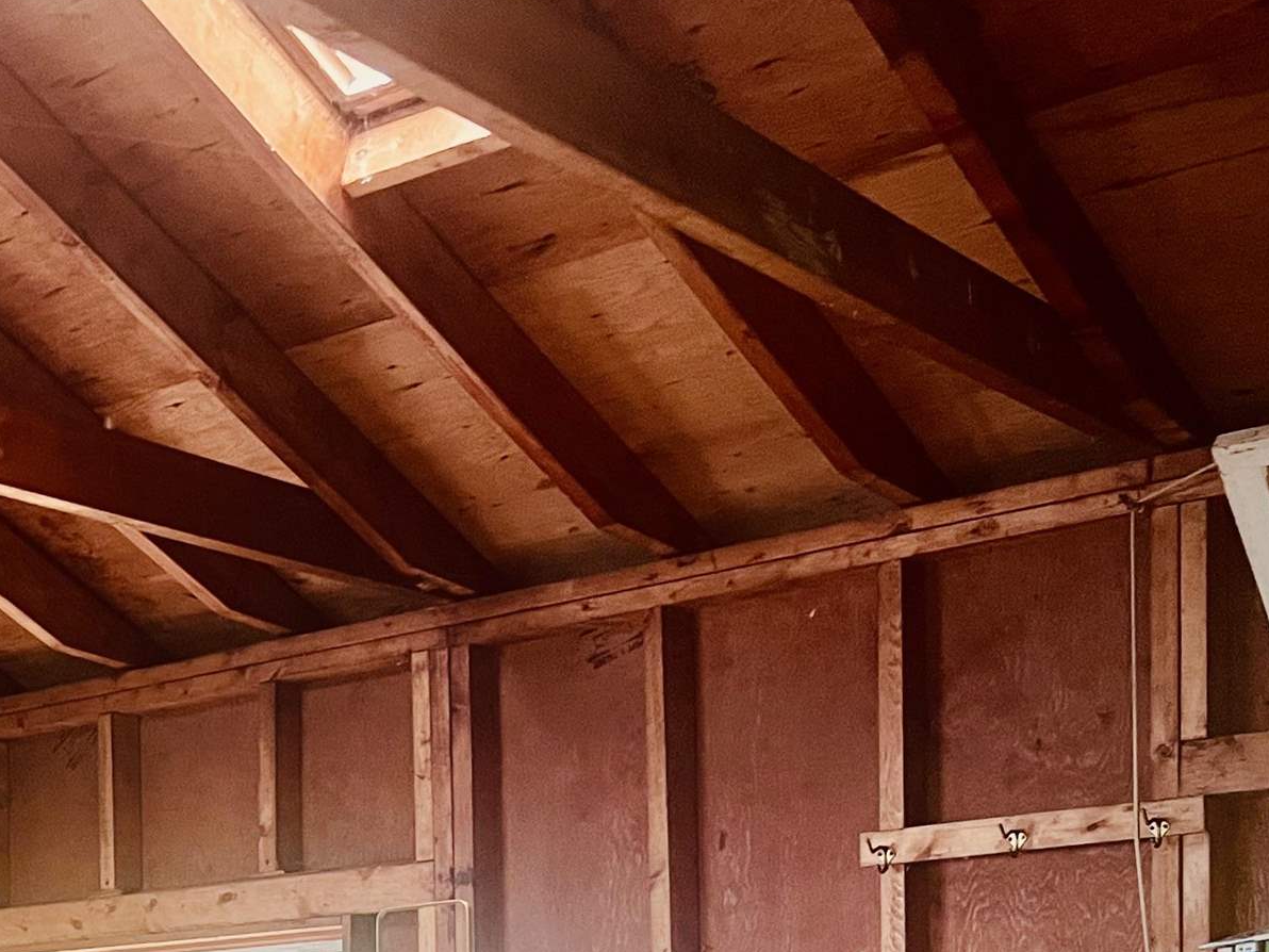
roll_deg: +1.8
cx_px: -294
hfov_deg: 25.6
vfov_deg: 20.4
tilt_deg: -0.6
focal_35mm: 67
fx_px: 2456
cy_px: 1178
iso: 320
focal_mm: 5.7
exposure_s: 1/60
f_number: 1.5
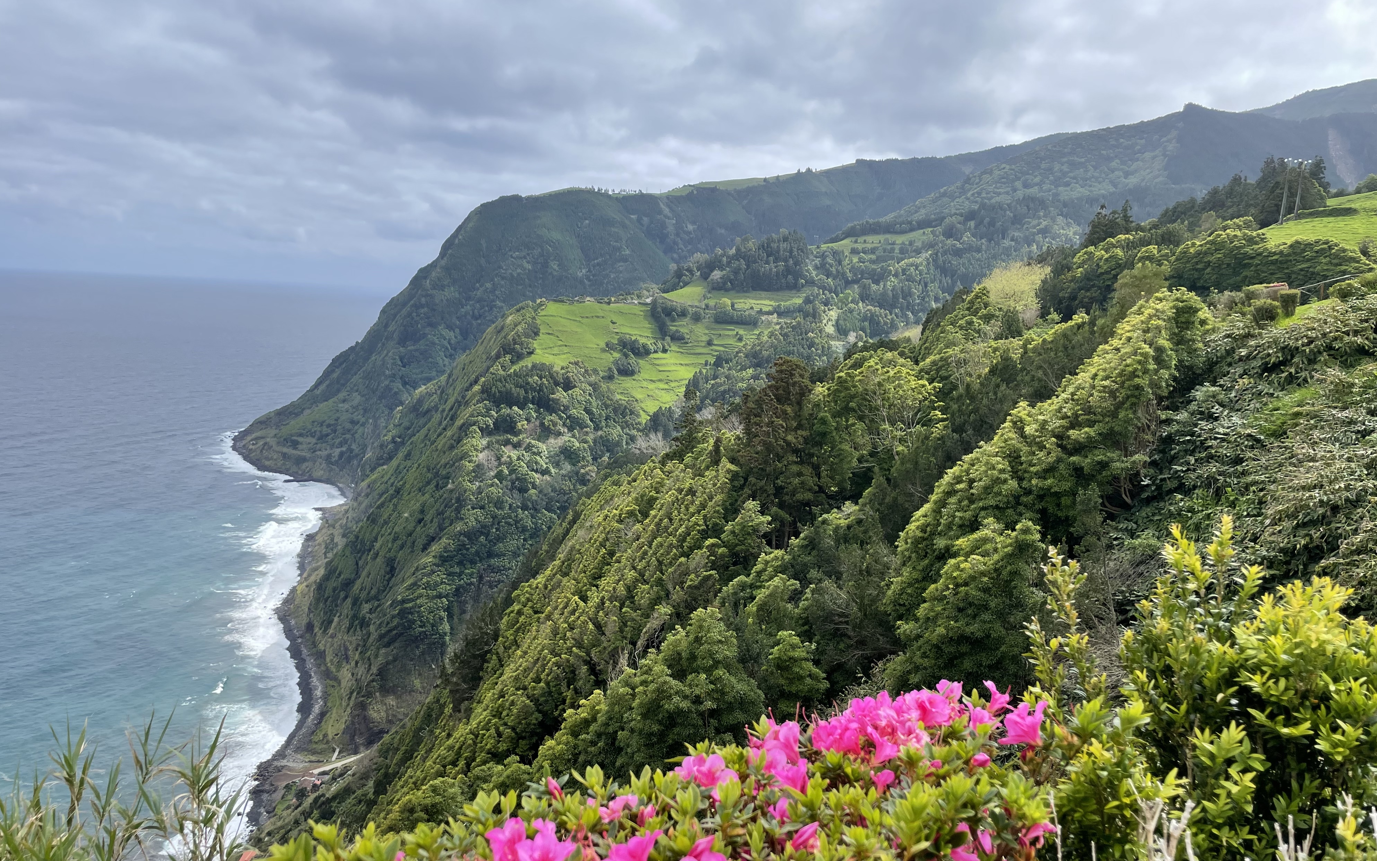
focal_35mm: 28
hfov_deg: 66.5
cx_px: 694
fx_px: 1051
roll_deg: -3.2
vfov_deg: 44.3
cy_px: 517
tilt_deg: -10.9
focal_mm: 4.2
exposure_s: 1/2681
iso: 32
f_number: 1.6
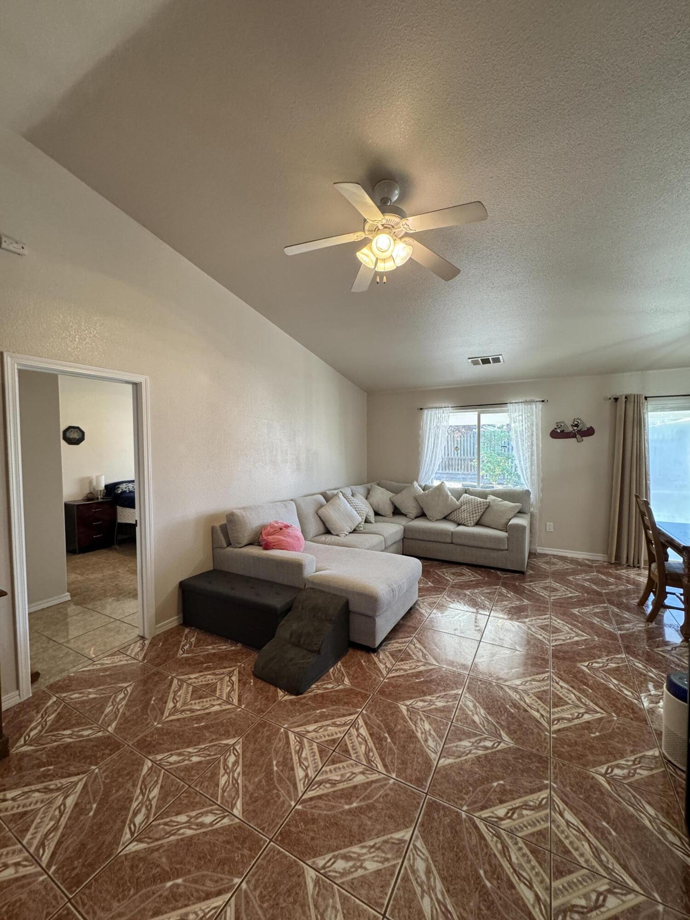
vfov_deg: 102.1
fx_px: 372
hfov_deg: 85.7
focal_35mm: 14
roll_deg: +0.0
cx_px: 345
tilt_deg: -3.0
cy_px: 460
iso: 320
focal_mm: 2.22
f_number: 2.2
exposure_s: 1/120
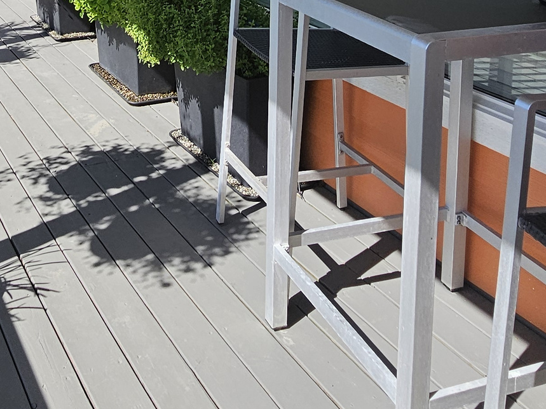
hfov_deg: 42.9
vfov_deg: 28.8
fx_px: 678
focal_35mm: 43
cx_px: 159
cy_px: -91
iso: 50
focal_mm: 2.2
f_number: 2.2
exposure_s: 1/1245
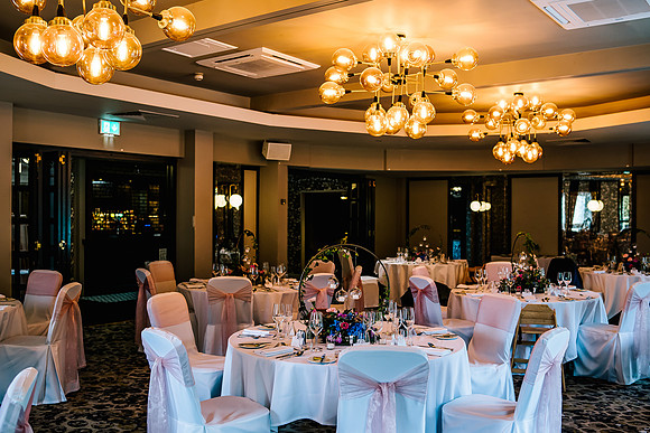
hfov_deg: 53.2
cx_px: 320
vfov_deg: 36.9
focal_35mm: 36
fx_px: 650
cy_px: 216
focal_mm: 35
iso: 800
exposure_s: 1/250
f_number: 2.8
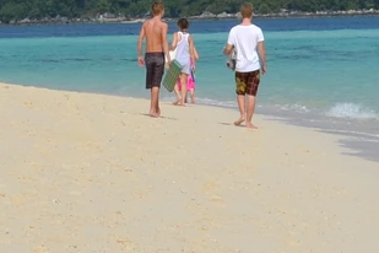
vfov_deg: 4.2
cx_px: 125
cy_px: 56
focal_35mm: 330
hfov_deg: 6.2
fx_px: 3474
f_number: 10
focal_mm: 34
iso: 100
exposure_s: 1/400
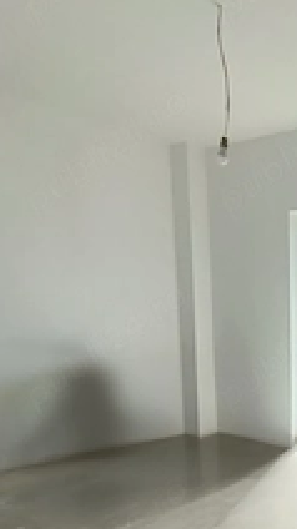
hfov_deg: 29.4
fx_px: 491
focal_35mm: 35
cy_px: 377
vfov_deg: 54.8
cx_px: 349
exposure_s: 1/222
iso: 100
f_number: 2.2
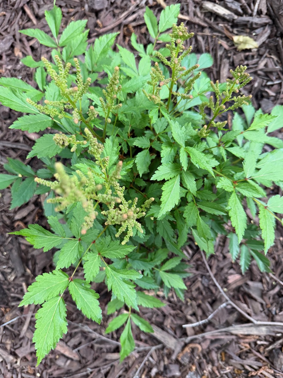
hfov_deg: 54.9
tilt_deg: -77.4
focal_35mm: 25
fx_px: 273
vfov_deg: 69.4
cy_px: 193
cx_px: 141
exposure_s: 1/60
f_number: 1.78
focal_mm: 6.76
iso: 400
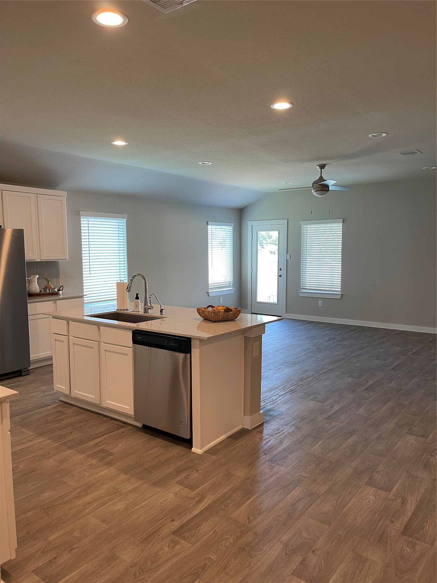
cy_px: 292
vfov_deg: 67.3
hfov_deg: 53.1
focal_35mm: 26
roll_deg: +0.7
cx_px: 218
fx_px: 438
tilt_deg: -5.8
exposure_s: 1/60
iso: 80
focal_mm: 5.1
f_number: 1.6
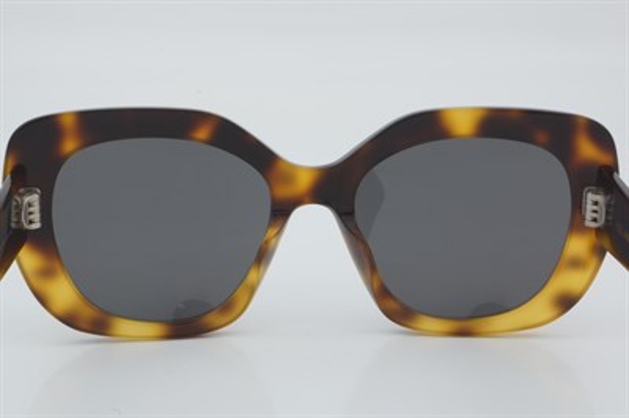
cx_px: 314
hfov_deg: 24.6
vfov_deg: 16.5
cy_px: 209
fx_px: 1440
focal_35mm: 82
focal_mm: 55
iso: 100
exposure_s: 1/3
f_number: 32
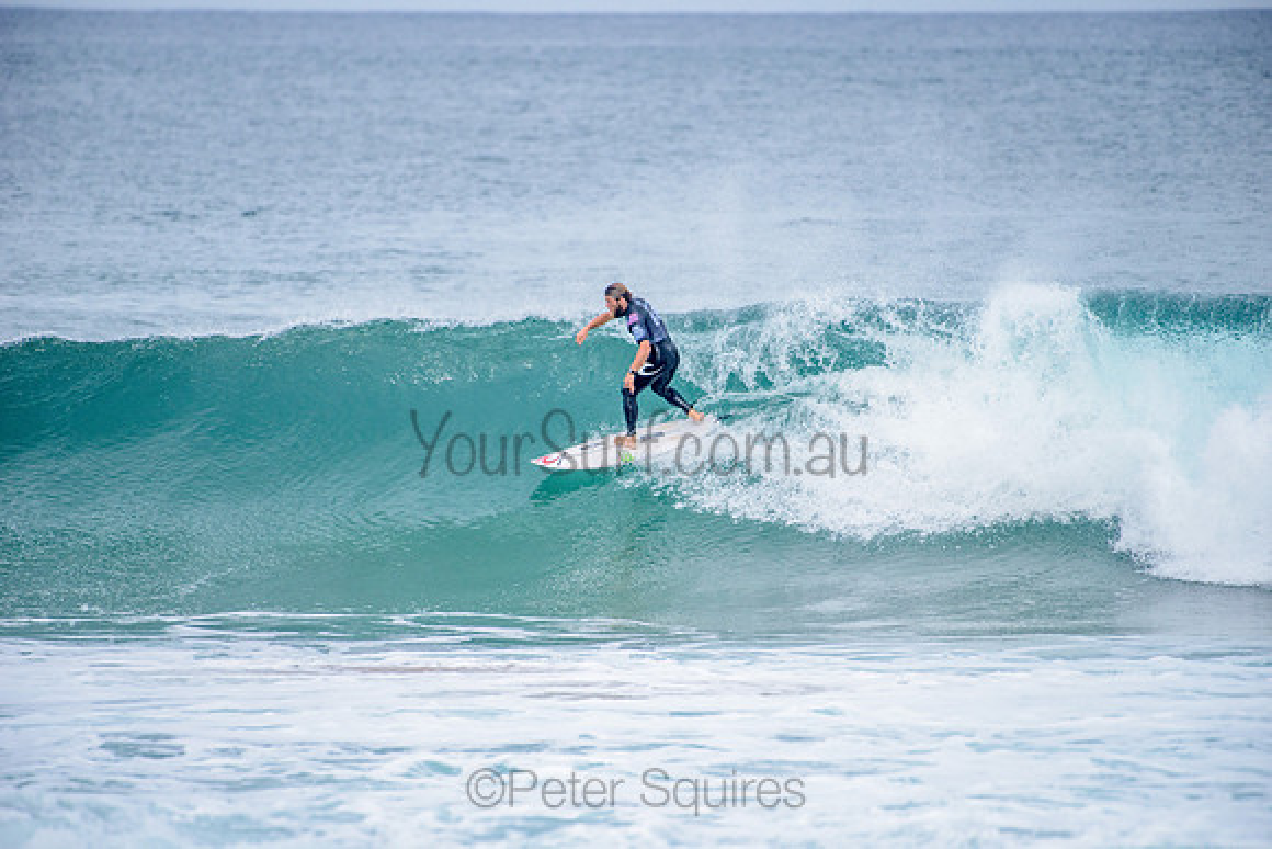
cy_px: 424
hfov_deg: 4.1
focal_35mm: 500
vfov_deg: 2.8
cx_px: 636
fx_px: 17670
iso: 360
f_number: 5.6
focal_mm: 500
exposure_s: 1/2000
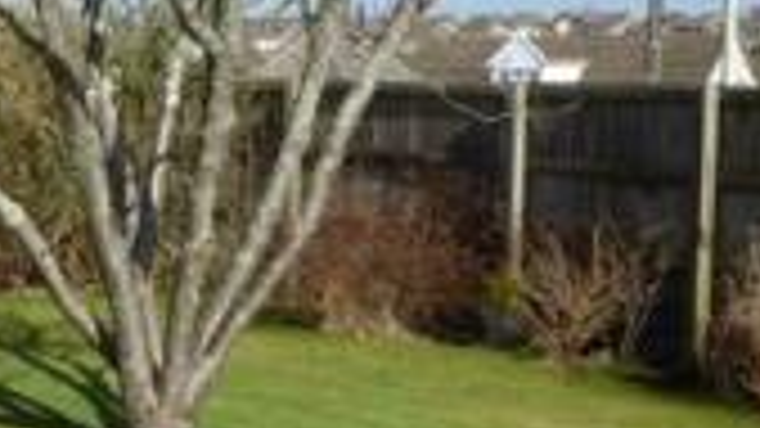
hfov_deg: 22.1
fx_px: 1813
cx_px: -115
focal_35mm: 90
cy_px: 291
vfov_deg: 13.4
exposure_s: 1/320
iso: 100
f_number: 5.6
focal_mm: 4.3
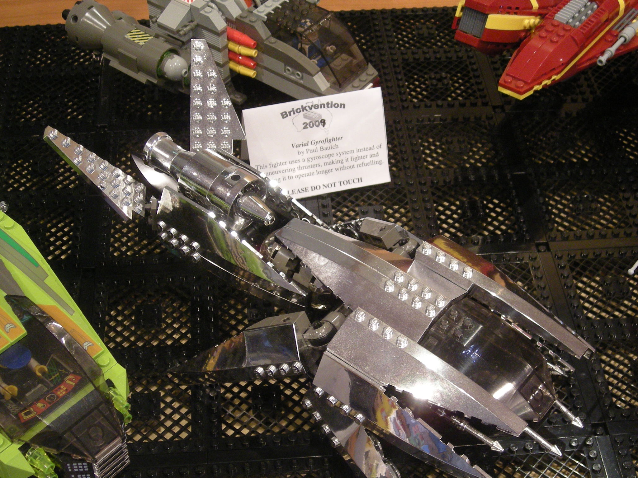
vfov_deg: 23.6
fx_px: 1143
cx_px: 323
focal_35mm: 62
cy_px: 298
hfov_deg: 31.2
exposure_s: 1/8.1
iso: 177
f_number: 3.2
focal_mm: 7.9
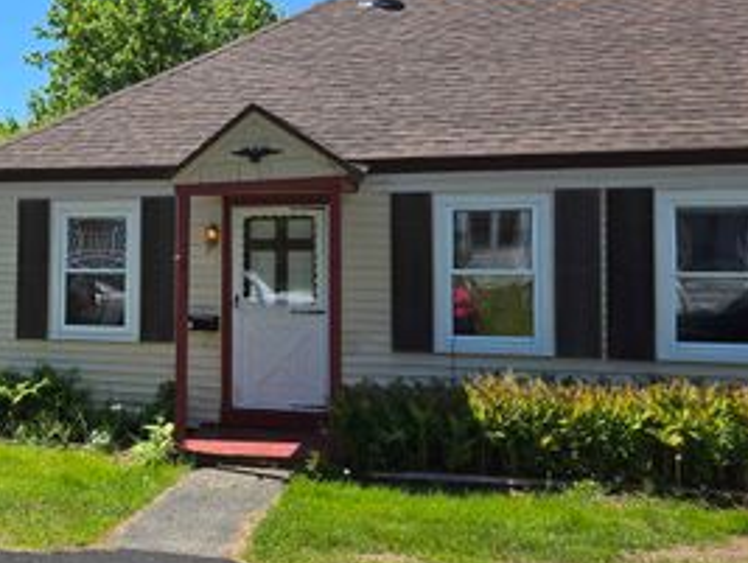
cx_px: 160
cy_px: 228
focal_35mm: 43
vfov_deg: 33.6
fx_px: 930
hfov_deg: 42.0
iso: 12
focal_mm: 6.3
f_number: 1.7
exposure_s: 1/633
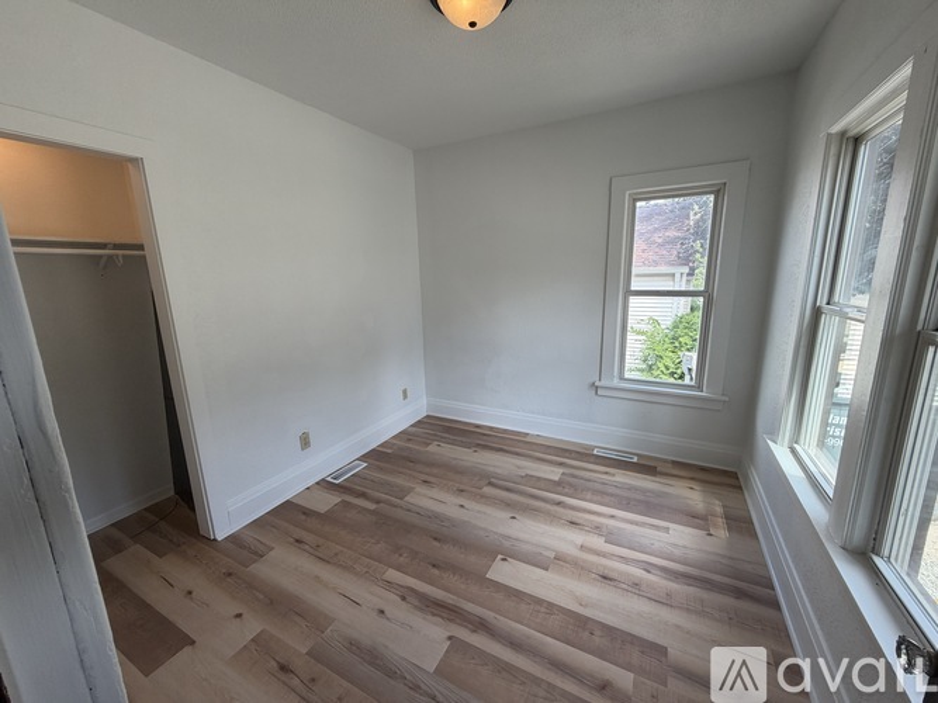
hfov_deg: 102.1
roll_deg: +1.6
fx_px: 379
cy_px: 352
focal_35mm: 14
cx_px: 469
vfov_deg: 85.7
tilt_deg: -11.7
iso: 80
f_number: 2.2
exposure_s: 1/120
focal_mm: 2.22
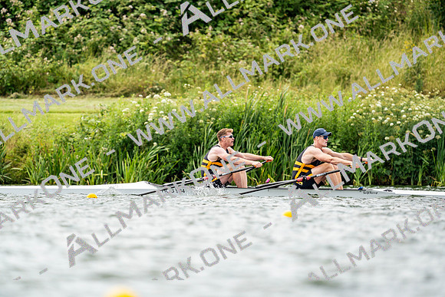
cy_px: 148
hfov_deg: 3.4
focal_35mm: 600
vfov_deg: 2.3
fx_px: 7418
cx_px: 222
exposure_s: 1/2000
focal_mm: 600
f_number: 6.3
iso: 500
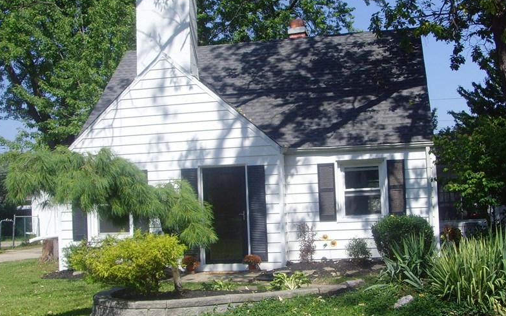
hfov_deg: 37.5
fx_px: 745
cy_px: 166
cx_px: 265
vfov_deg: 24.0
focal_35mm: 54
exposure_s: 1/350
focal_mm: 6.6
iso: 80
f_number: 6.3
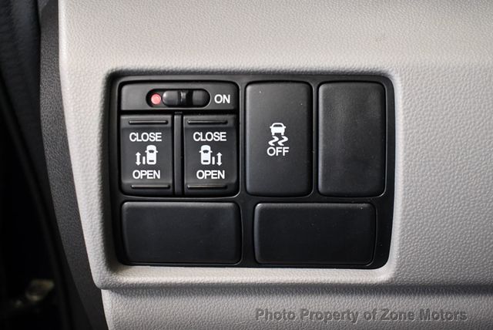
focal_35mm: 50
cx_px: 246
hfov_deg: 39.6
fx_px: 685
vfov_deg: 27.0
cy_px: 165
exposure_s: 1/100
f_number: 4
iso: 3200
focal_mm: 25
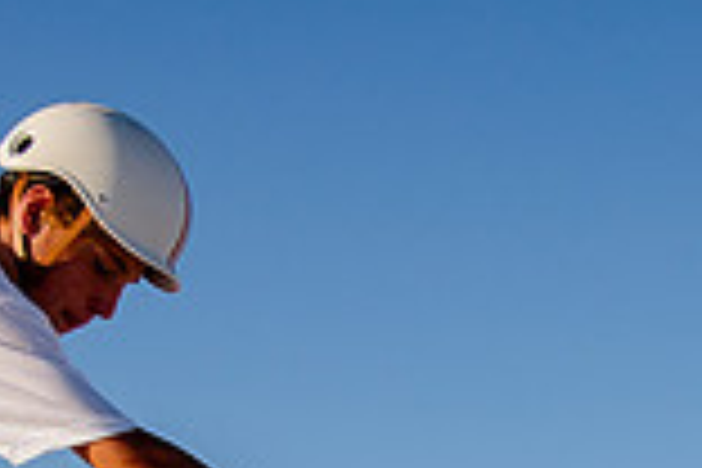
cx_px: 669
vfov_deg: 8.3
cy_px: 577
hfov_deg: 12.5
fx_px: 3178
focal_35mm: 163
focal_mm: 30
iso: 200
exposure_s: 1/5000
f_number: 4
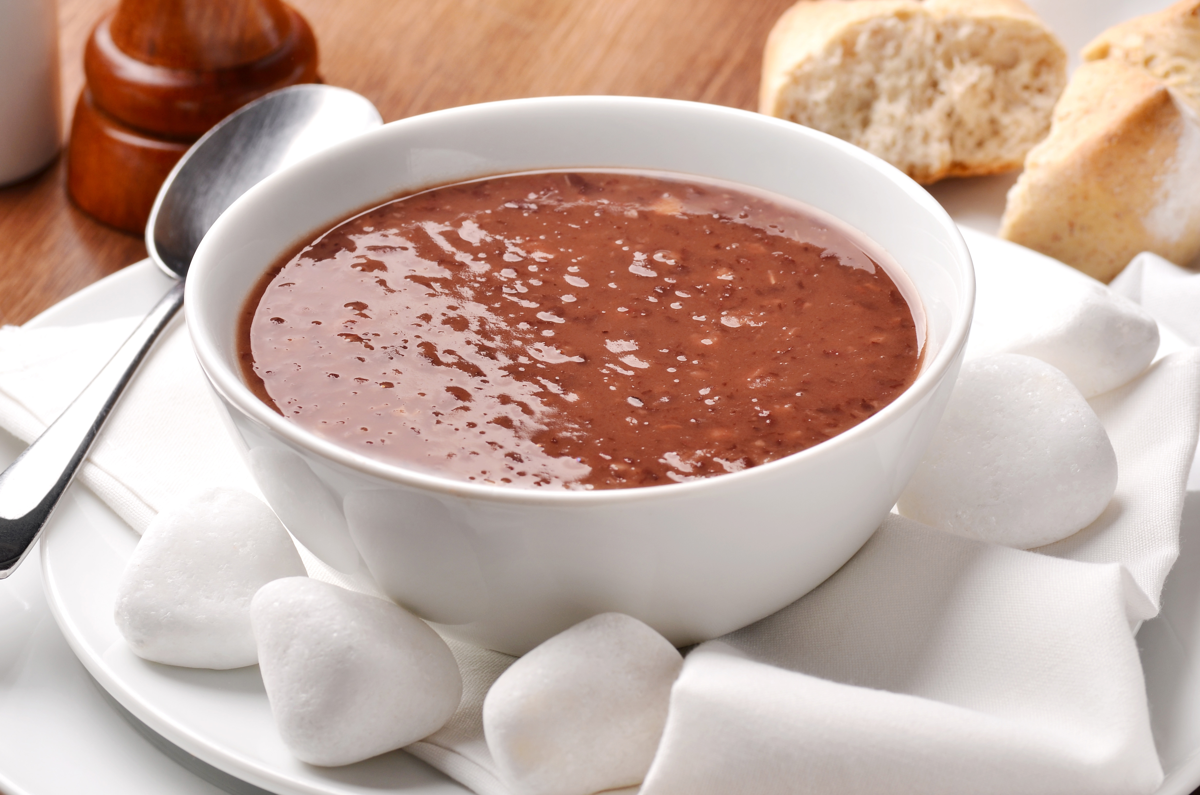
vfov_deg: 8.7
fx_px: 5239
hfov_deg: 13.1
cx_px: 600
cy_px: 398
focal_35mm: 158
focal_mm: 105
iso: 100
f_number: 11
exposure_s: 1/100
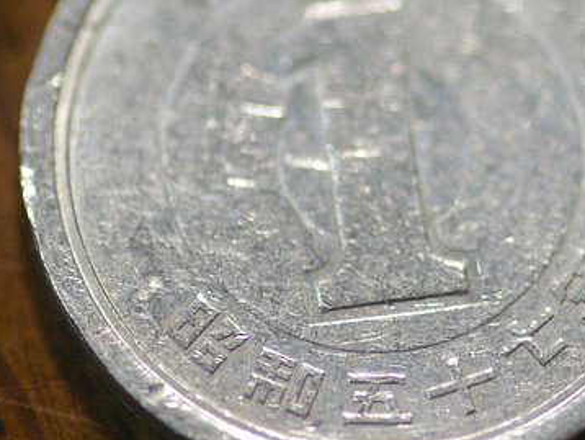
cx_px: 358
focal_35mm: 206
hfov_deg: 9.6
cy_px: 265
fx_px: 3484
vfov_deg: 7.2
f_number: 4
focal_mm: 100
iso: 1600
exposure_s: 1/125
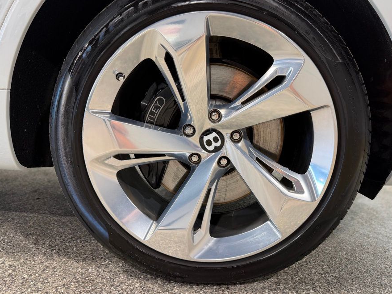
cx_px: 220
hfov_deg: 63.3
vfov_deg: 49.7
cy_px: 147
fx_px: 317
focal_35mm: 28
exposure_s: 1/120
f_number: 1.78
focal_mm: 6.76
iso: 125
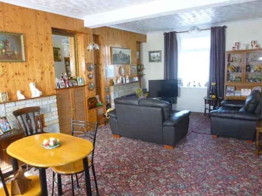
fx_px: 189
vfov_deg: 54.9
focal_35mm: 25
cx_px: 131
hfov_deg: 69.4
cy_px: 98
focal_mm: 4.5
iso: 640
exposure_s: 1/60
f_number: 3.1
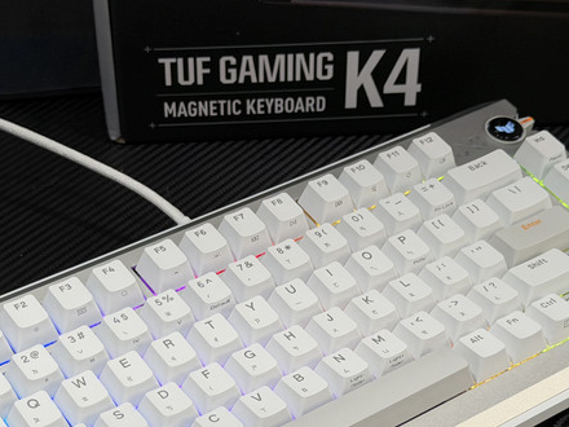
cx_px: 275
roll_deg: +0.0
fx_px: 1397
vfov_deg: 17.2
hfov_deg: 23.0
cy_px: 345
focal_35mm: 85
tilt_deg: -39.8
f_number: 1.78
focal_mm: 6.76
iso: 80
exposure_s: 1/120
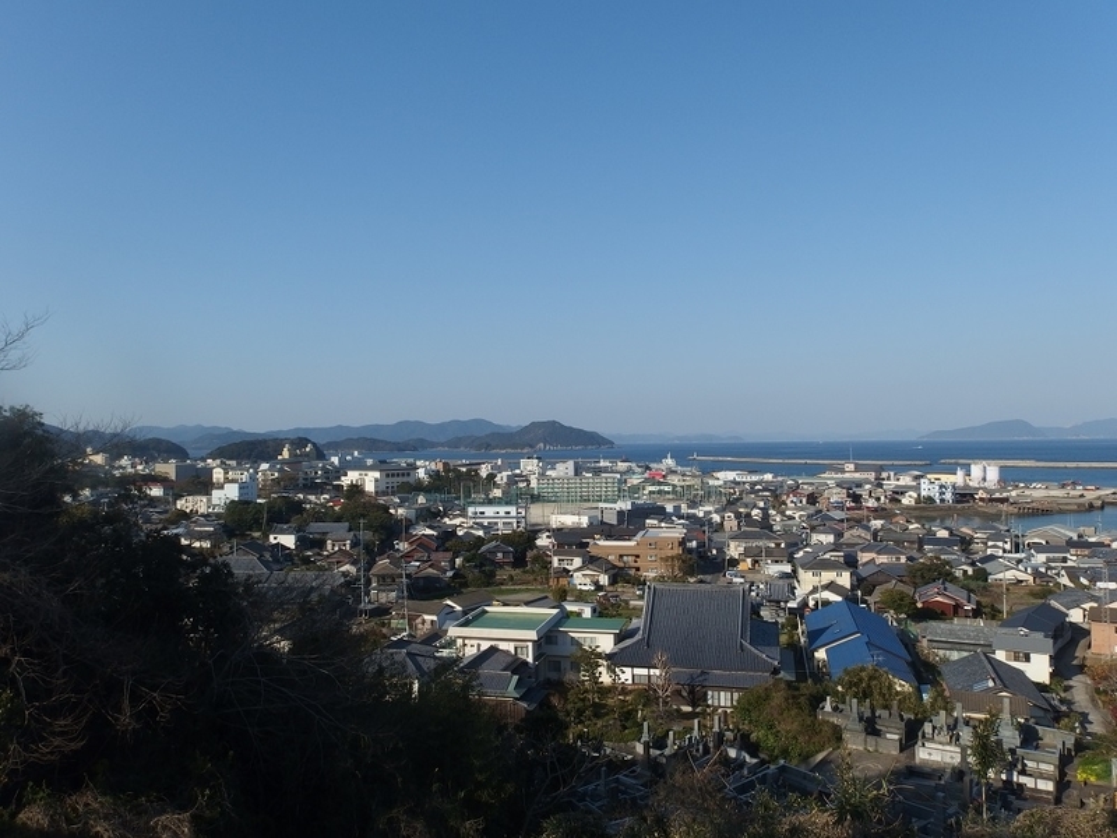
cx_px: 558
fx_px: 839
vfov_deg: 53.1
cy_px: 419
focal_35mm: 26
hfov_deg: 67.3
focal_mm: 4.7
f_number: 5.6
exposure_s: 1/640
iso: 100
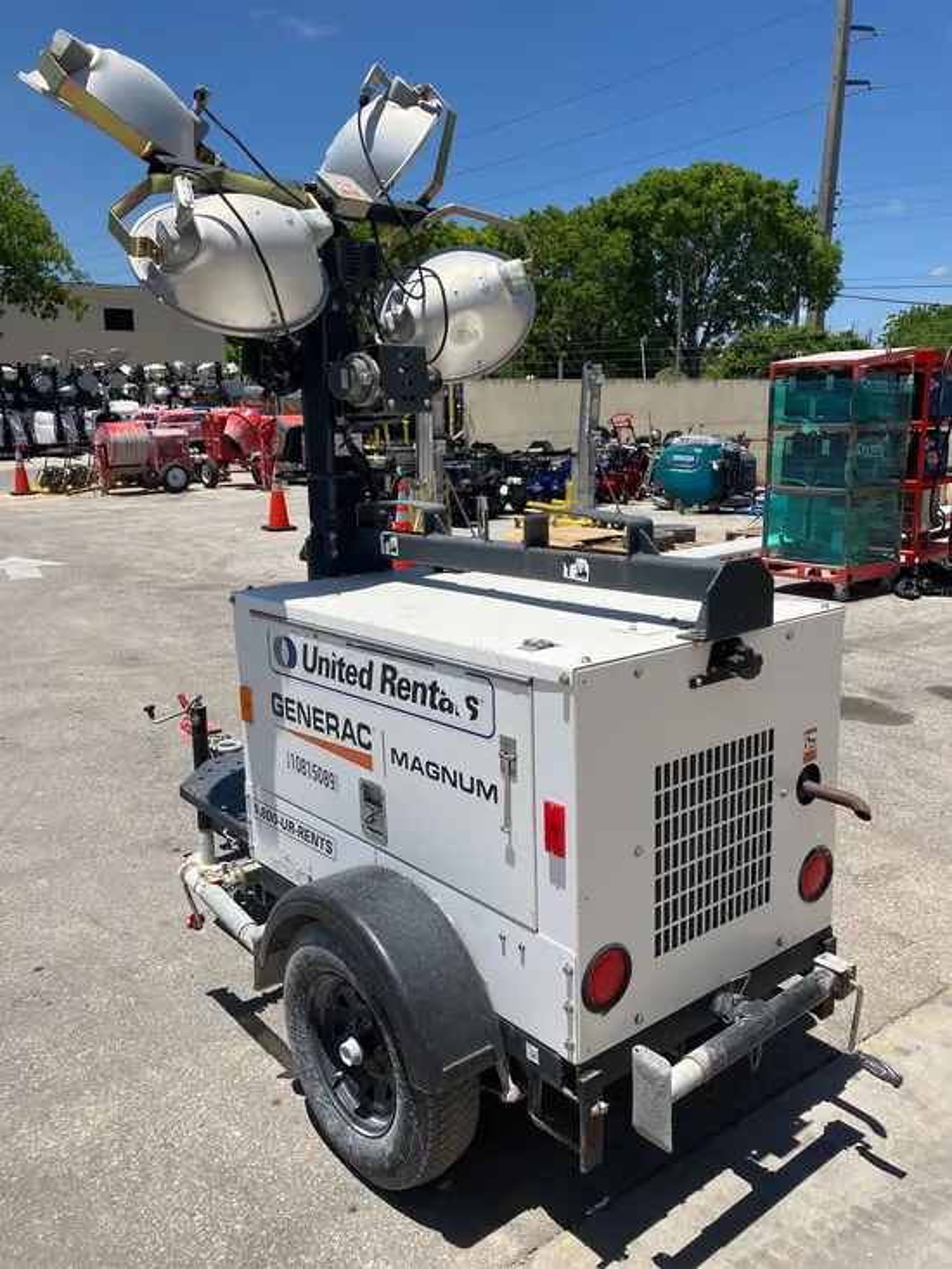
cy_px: 634
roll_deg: -0.2
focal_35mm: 28
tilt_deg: -13.9
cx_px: 476
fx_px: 1026
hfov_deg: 49.8
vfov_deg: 63.4
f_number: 1.8
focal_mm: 3.99
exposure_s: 1/2703
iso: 32
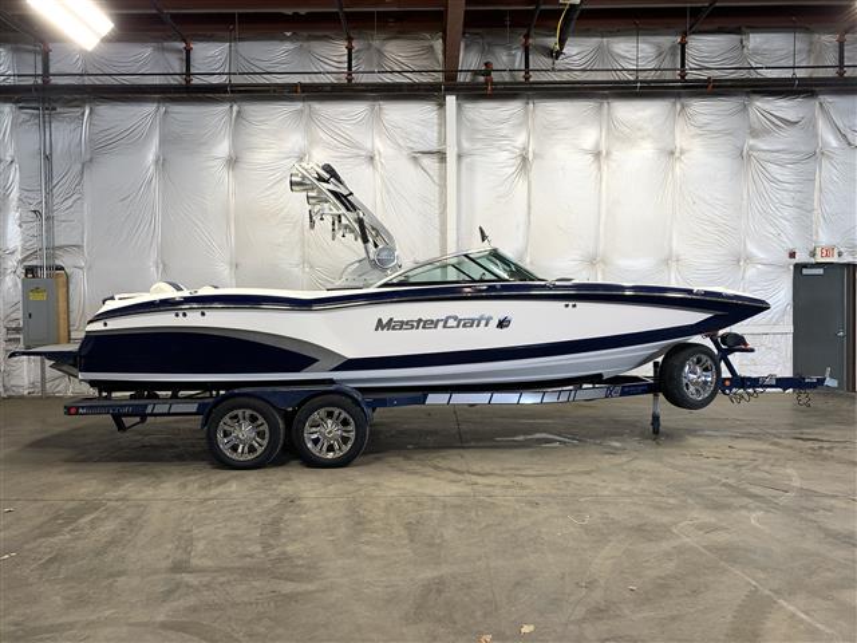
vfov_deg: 53.1
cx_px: 428
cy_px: 322
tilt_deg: -2.7
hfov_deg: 67.3
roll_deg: +0.3
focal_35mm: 26
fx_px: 644
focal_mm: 4.25
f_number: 1.8
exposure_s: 1/60
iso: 50
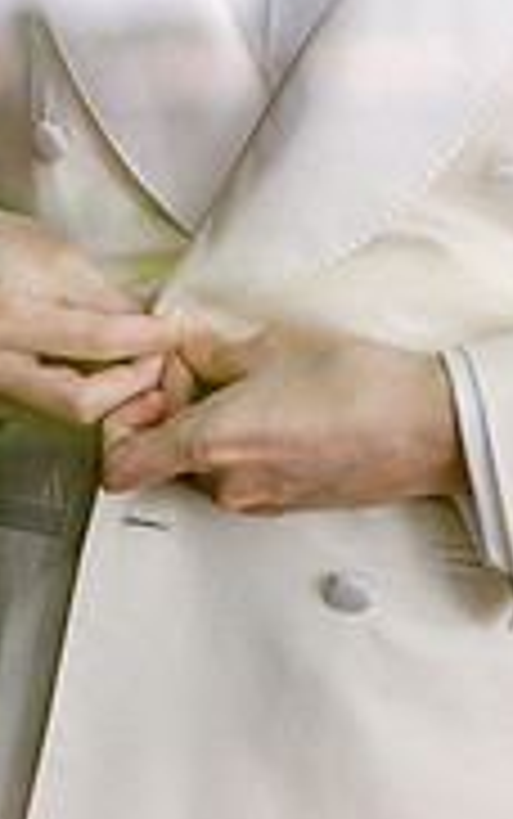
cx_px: 310
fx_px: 2814
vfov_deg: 16.3
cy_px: 32
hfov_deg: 10.4
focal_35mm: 126
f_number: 1.8
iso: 64
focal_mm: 50
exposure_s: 1/200
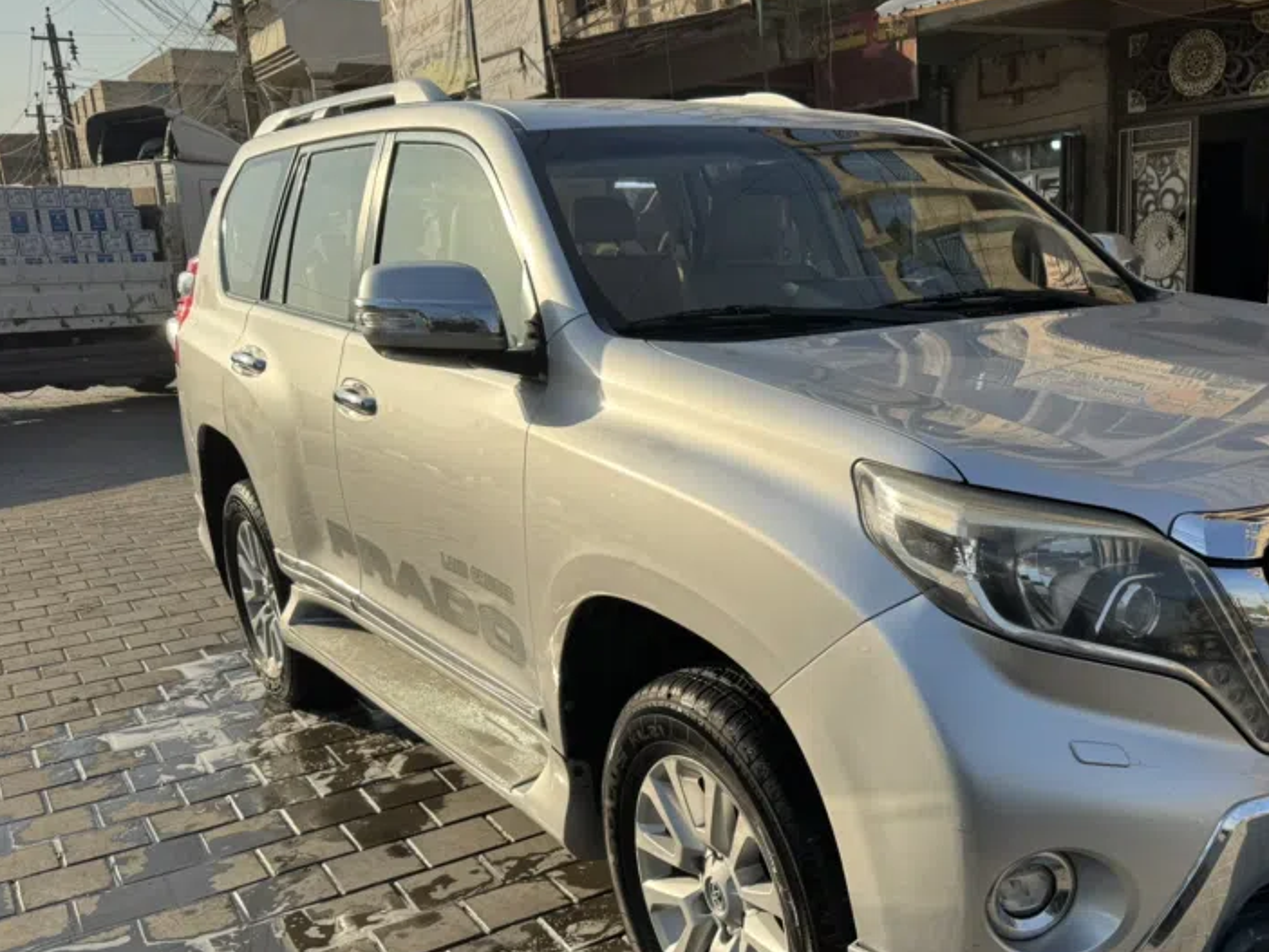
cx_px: 893
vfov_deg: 40.5
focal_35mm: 35
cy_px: 585
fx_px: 1284
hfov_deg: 51.2
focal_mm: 6.76
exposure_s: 1/3247
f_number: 1.78
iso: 80
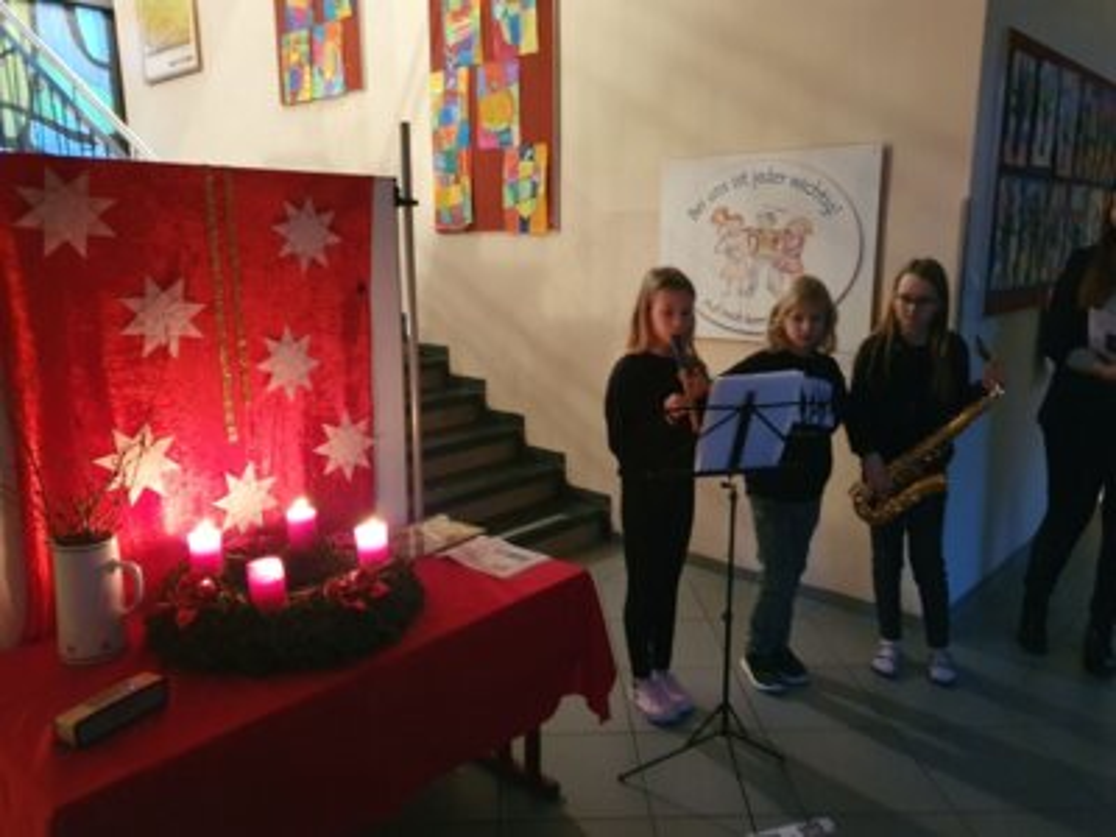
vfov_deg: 53.1
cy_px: 418
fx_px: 838
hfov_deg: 67.3
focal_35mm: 26
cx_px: 558
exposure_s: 1/10
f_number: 1.5
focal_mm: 4.32
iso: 640
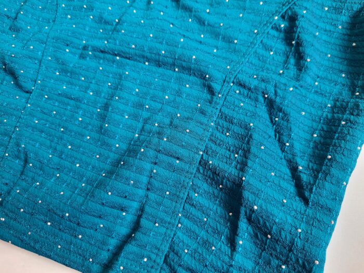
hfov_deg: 67.3
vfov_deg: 53.1
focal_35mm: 26
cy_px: 136
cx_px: 182
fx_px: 273
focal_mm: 5.4
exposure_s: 1/60
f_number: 1.8
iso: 250
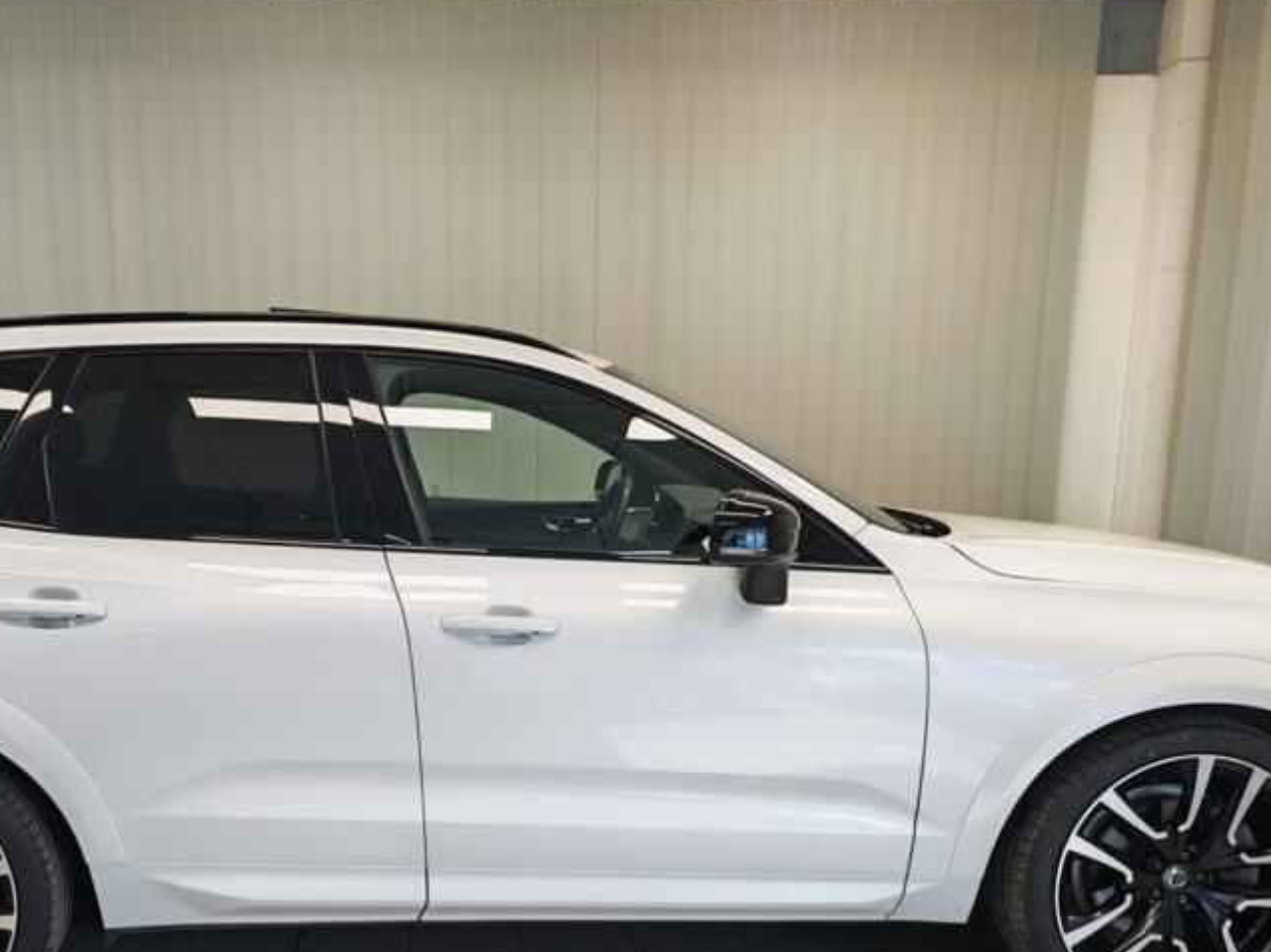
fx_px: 1358
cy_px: 709
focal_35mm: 37
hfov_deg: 49.6
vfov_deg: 37.7
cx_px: 459
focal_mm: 5.4
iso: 100
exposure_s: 1/125
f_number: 1.6
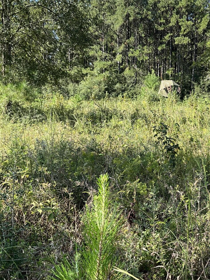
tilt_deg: -5.7
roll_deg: -0.1
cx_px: 153
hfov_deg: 31.1
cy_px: 132
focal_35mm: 46
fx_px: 372
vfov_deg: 41.2
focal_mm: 3
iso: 25
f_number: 1.8
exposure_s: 1/454
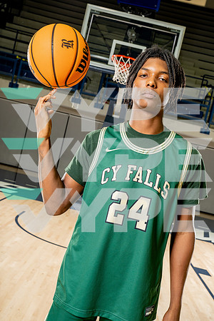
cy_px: 160
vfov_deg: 50.7
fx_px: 339
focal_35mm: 38
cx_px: 107
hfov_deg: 35.1
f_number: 7.1
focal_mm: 38
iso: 640
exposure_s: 1/250
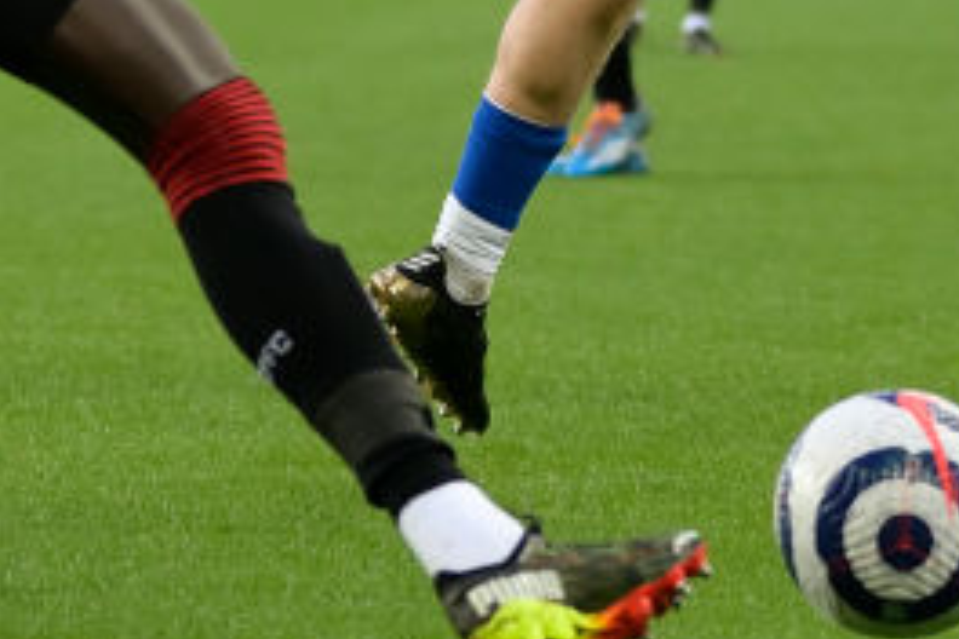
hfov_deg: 7.4
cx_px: 432
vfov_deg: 4.9
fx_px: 7432
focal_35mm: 279
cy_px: -274
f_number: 2.8
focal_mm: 72
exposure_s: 1/1600
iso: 1250
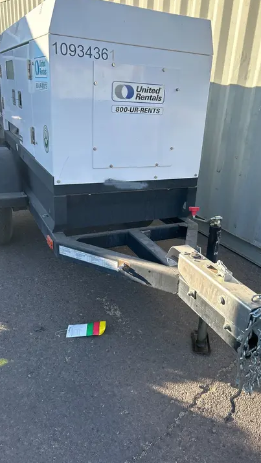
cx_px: 154
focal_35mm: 29
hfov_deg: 40.1
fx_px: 357
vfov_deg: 66.1
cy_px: 228
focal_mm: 5.7
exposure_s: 1/1079
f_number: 1.5
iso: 50
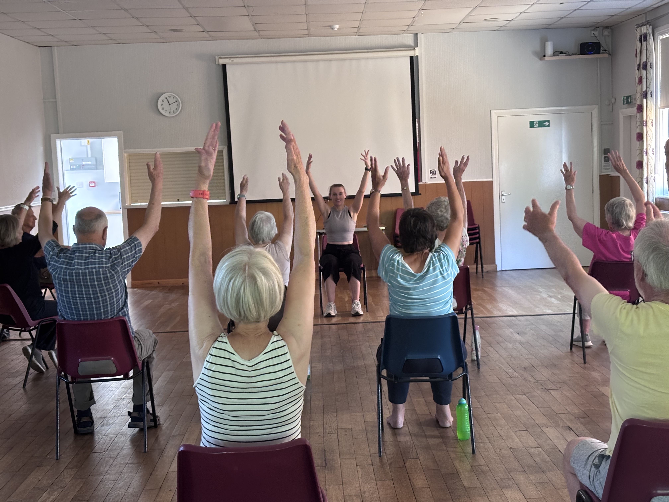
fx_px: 1005
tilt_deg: -5.5
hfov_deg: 36.8
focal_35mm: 52
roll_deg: +2.1
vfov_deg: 28.0
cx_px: 334
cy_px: 251
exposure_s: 1/40
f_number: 1.6
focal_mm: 5.96
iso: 250
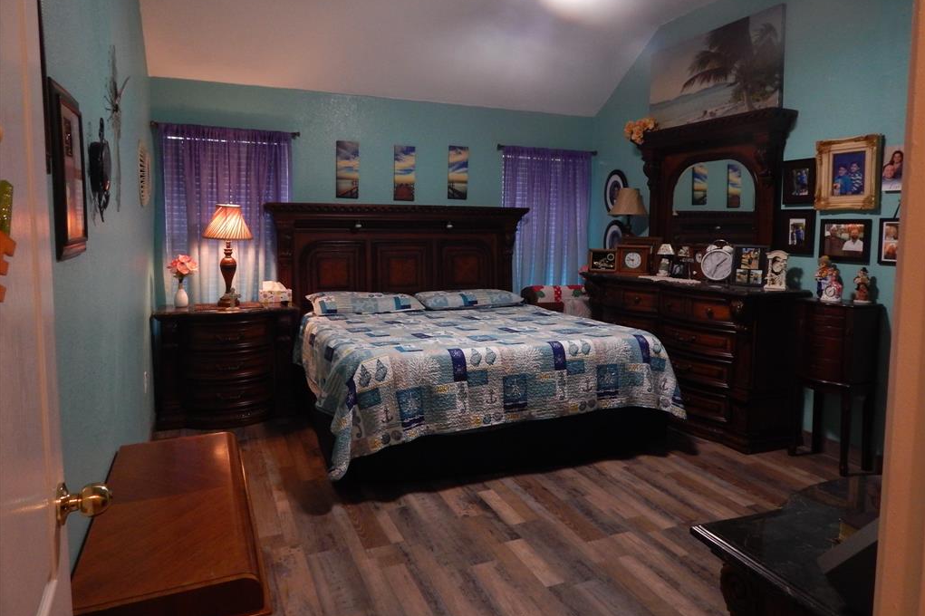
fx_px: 616
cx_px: 462
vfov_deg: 53.0
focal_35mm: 24
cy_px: 277
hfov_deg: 73.8
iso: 360
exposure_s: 1/30
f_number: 3
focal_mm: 4
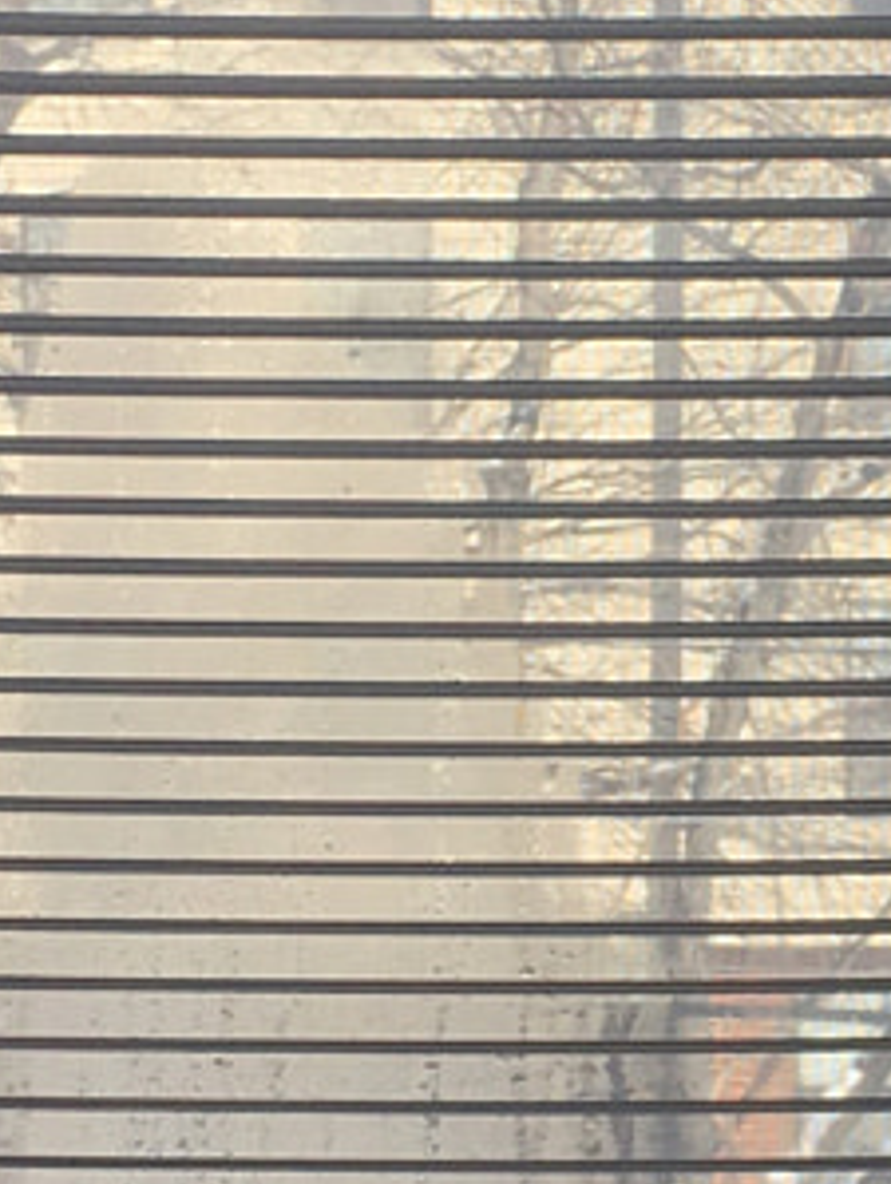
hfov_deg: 9.4
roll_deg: +0.2
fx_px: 5308
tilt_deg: -1.2
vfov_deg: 12.7
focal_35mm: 155
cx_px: 1184
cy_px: 697
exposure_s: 1/1040
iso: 25
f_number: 2.2
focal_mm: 4.15
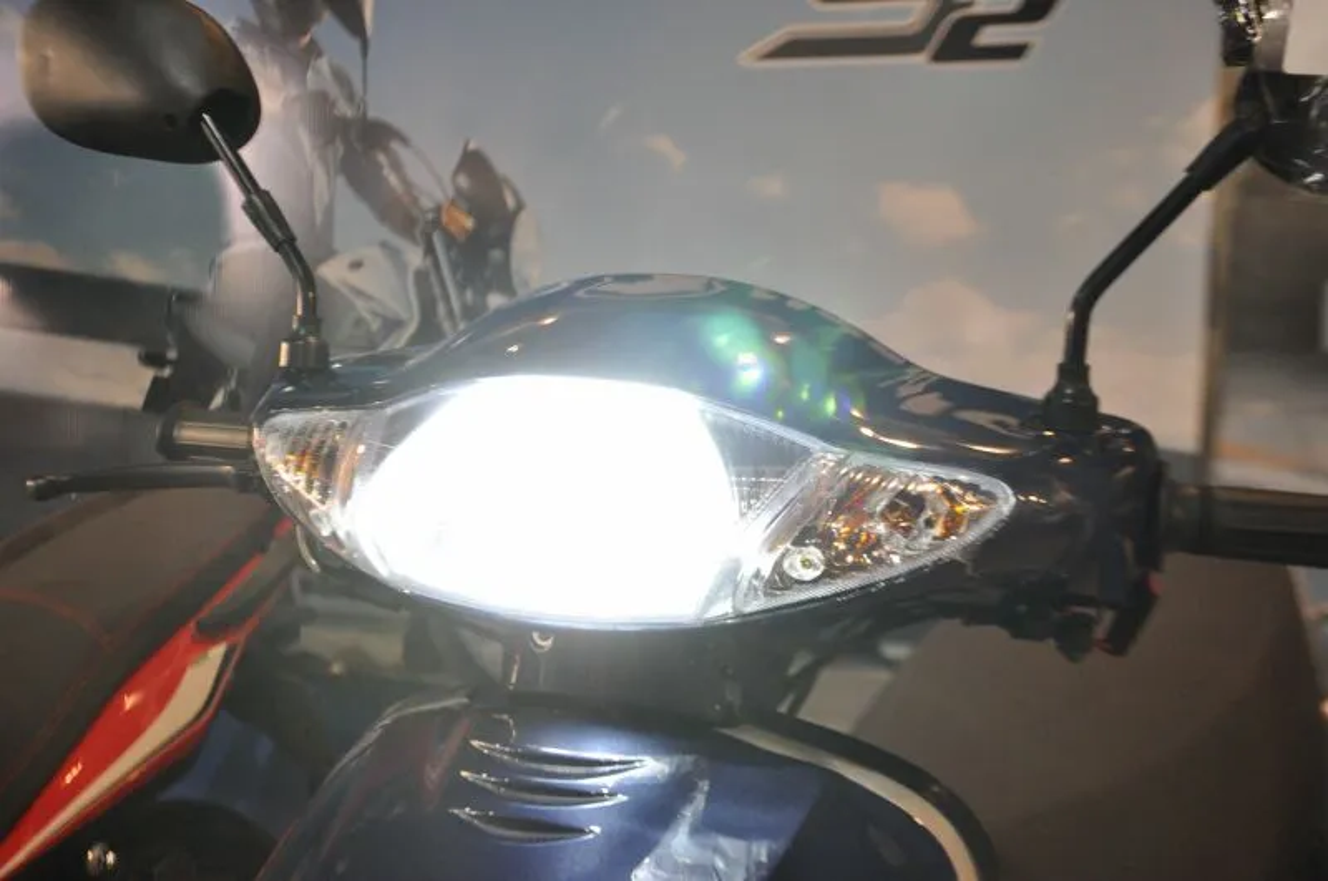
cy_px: 440
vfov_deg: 25.7
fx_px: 1934
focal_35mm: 52
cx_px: 664
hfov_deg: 37.9
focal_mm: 35
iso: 1250
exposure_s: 1/30
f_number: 4.5
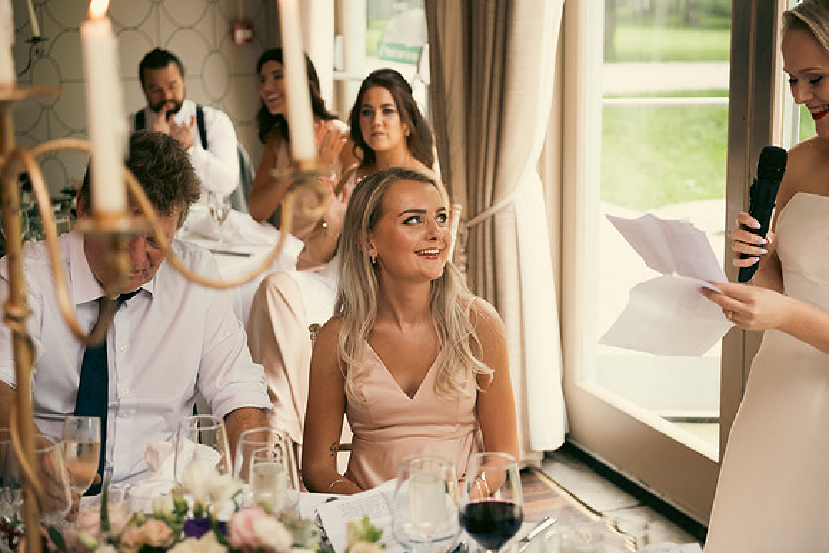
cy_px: 276
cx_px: 414
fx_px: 1428
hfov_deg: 32.4
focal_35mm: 62
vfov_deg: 21.9
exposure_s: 1/160
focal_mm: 62
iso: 640
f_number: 3.5
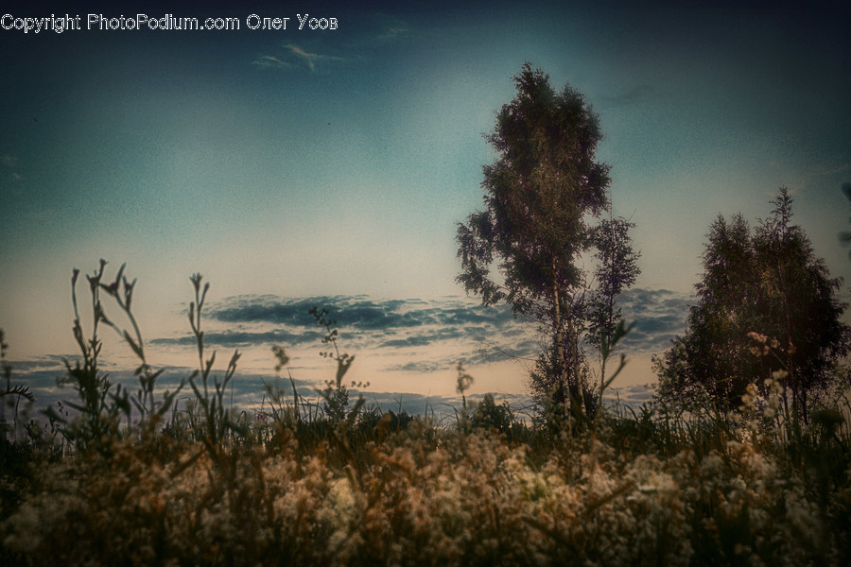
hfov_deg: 37.9
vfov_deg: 25.8
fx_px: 1241
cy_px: 284
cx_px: 426
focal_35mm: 52
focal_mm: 35
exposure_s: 1/80
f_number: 7.1
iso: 100
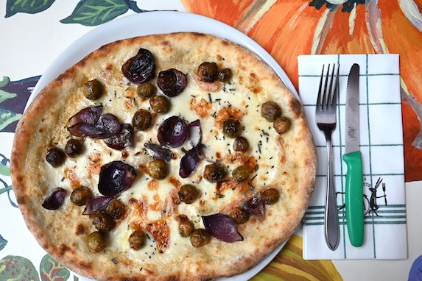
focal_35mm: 33
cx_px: 180
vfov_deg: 39.8
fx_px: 387
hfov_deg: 57.0
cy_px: 171
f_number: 7.1
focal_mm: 27
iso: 2000
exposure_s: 1/250
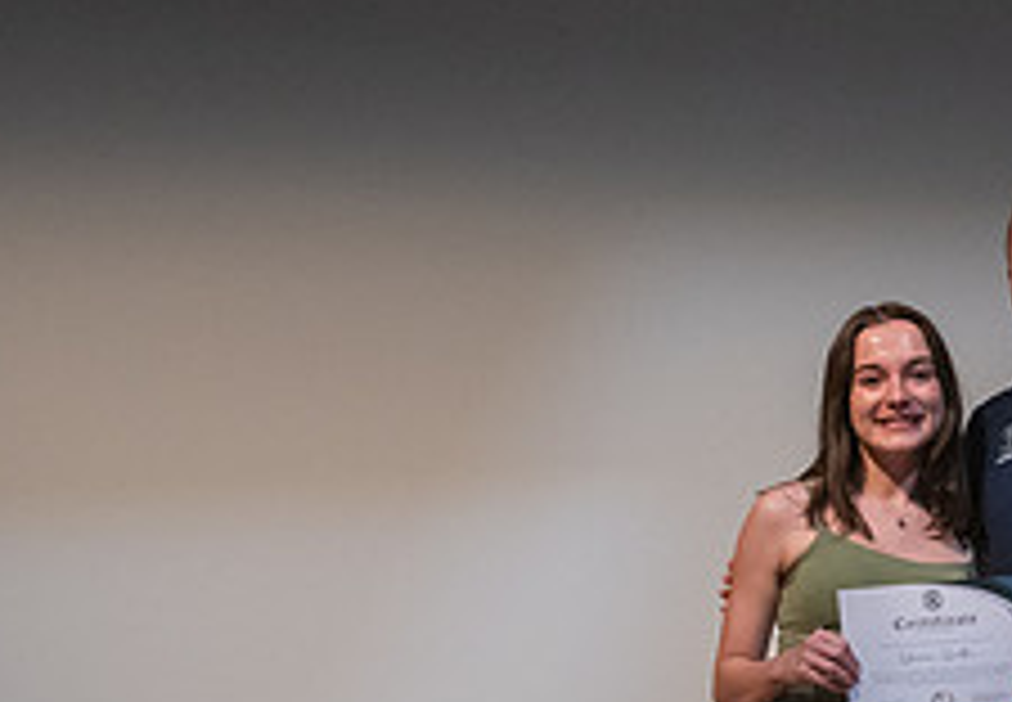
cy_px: 569
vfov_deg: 6.7
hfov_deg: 9.6
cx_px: 1081
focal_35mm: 209
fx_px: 5948
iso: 5000
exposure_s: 1/320
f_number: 4
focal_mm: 70
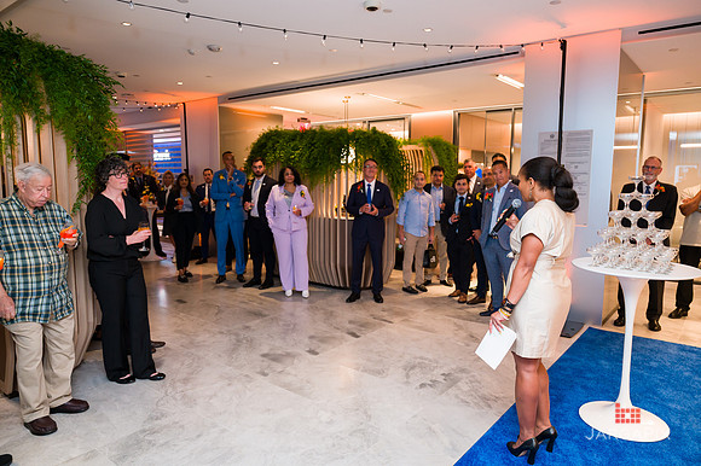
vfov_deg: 52.9
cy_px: 233
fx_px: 469
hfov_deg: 73.6
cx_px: 350
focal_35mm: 24
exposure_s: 1/160
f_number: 3.2
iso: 800
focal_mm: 24
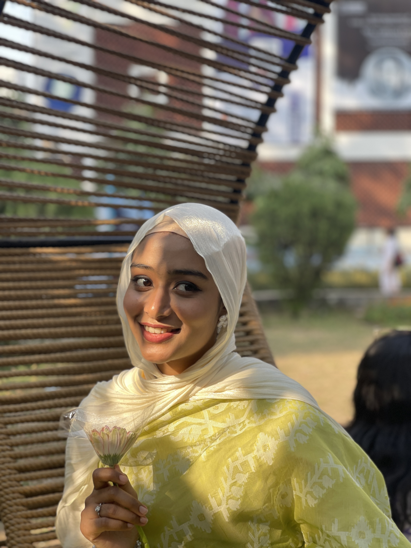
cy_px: 274
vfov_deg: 30.3
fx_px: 1013
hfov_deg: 22.9
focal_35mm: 64
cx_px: 206
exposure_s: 1/121
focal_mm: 7.5
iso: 32
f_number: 2.2
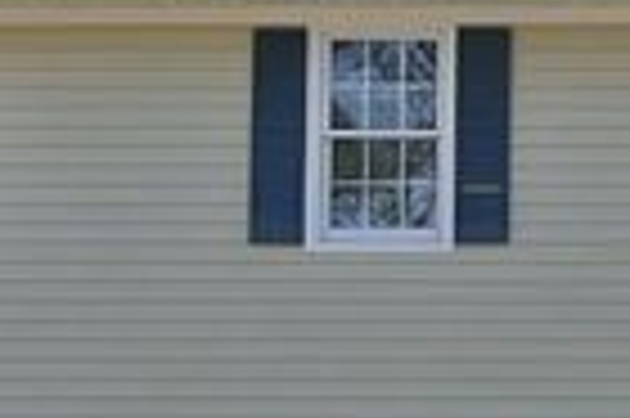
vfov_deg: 10.3
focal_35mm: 132
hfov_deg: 14.8
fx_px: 2307
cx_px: 860
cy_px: 438
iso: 100
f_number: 4.5
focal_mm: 6.7
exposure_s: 1/500
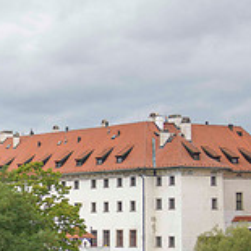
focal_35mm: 150
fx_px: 1231
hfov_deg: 11.3
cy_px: 219
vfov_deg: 11.6
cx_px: -88
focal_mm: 45
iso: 64
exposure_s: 1/400
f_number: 2.8
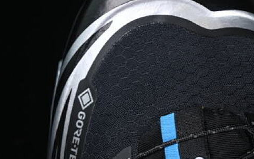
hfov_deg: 12.2
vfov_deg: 7.7
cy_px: 115
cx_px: 194
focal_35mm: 171
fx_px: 1184
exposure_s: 1/50
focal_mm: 50
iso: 160
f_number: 6.3
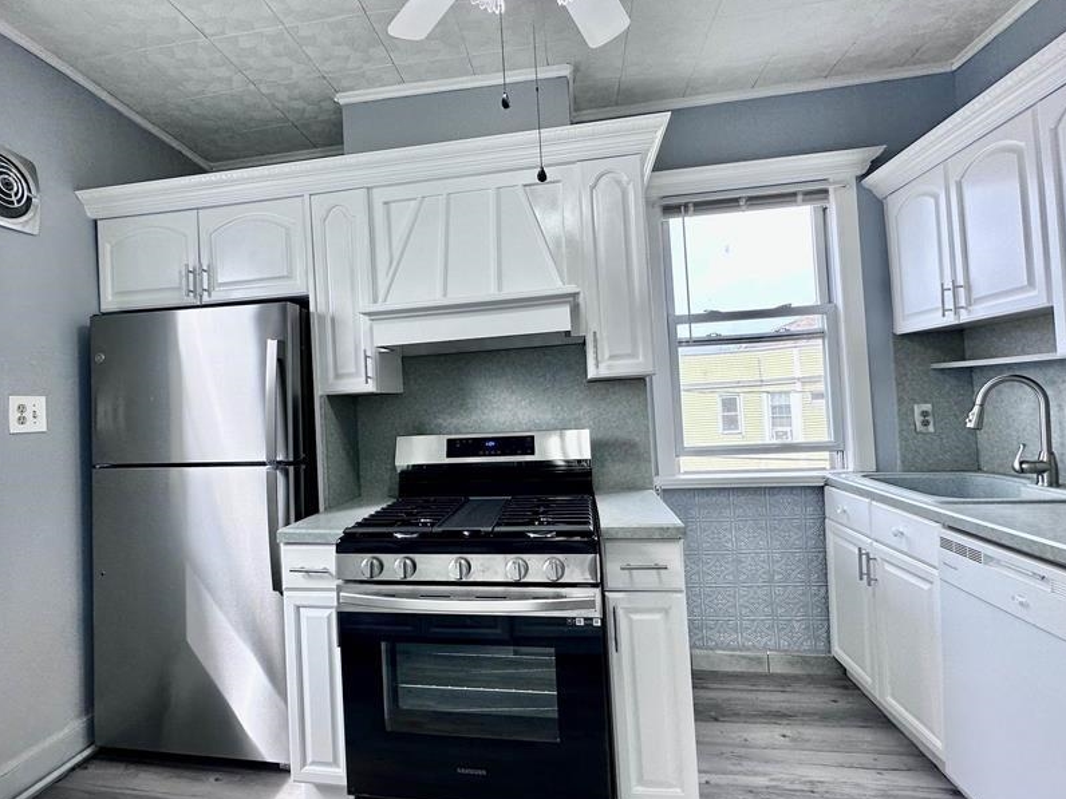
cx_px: 481
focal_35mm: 18
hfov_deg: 87.5
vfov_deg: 71.6
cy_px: 397
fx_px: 554
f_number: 2.2
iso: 40
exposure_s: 1/251
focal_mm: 2.22
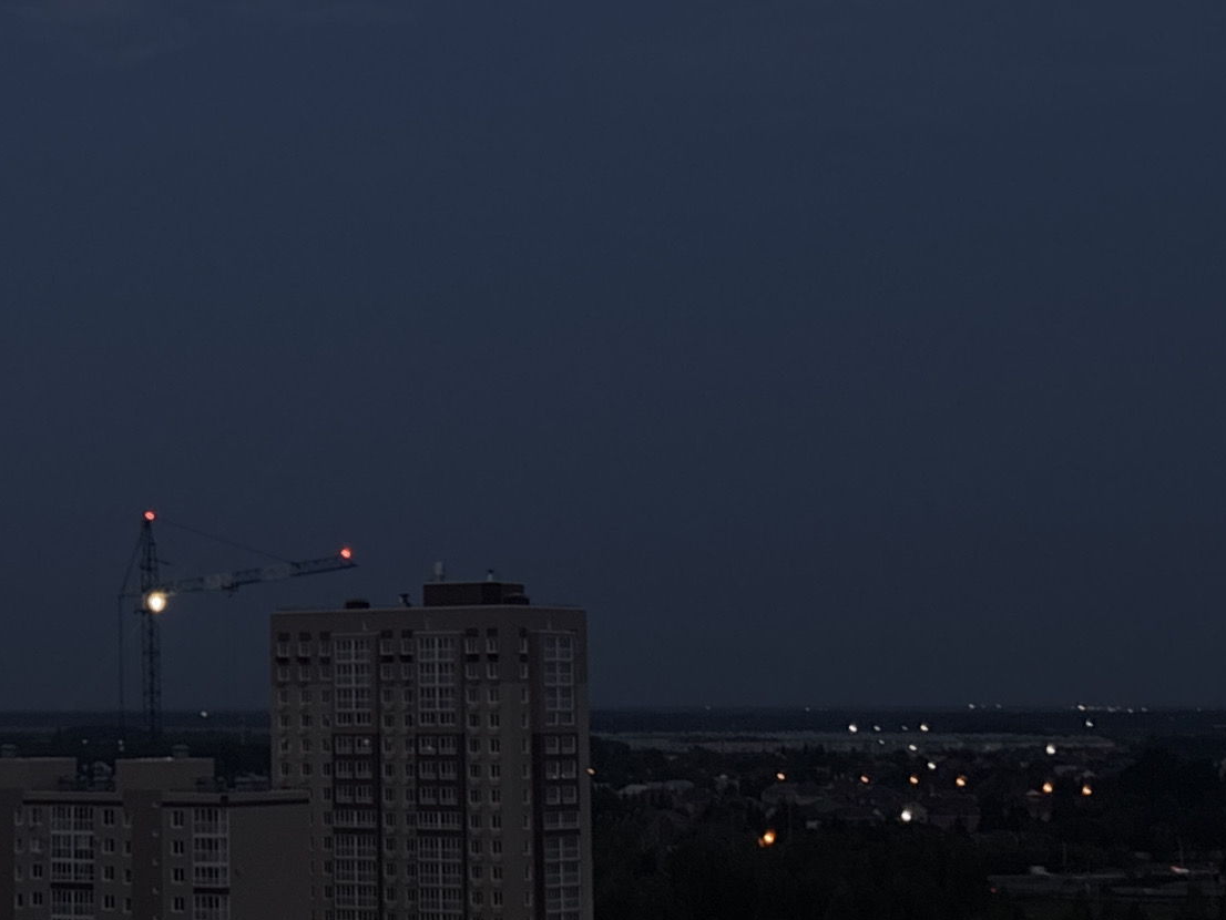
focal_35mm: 94
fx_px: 3330
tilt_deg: +4.0
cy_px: 450
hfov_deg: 20.6
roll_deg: +0.9
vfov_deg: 15.7
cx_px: 219
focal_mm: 5.96
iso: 320
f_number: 1.6
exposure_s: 1/25
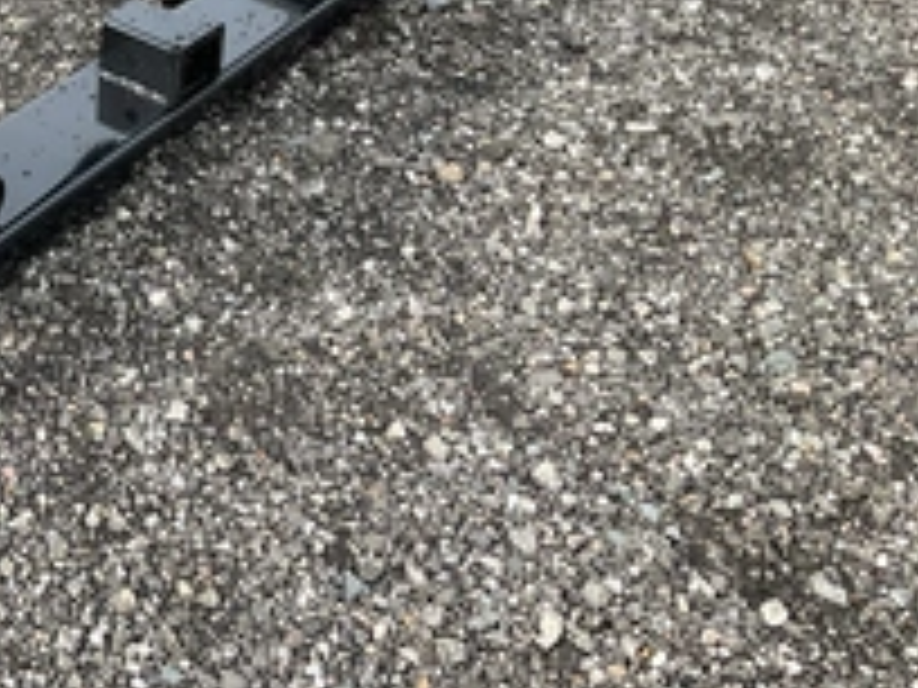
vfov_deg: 24.8
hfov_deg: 31.5
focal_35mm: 57
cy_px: 45
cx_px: 22
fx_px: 1512
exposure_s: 1/412
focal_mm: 3
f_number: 1.8
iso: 25
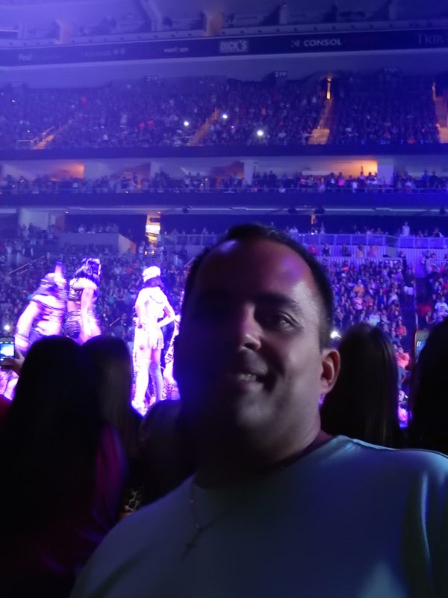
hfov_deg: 32.2
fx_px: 777
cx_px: 224
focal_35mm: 45
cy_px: 299
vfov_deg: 42.1
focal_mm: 8.1
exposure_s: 1/10
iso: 1600
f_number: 4.3
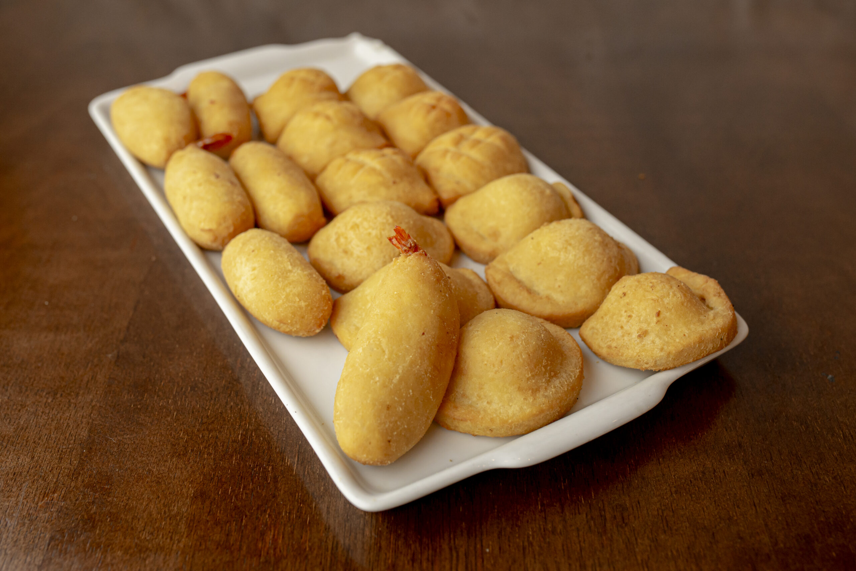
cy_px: 286
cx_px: 428
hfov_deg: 54.4
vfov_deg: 37.9
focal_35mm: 35
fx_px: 833
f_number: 5
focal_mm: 35
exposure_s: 1/160
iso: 1000
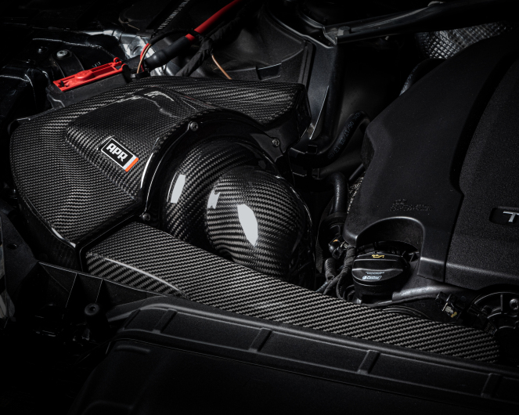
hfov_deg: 16.2
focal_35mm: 119
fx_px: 1827
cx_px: 268
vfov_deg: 13.0
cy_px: 207
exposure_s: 1/125
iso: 400
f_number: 22
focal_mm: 105
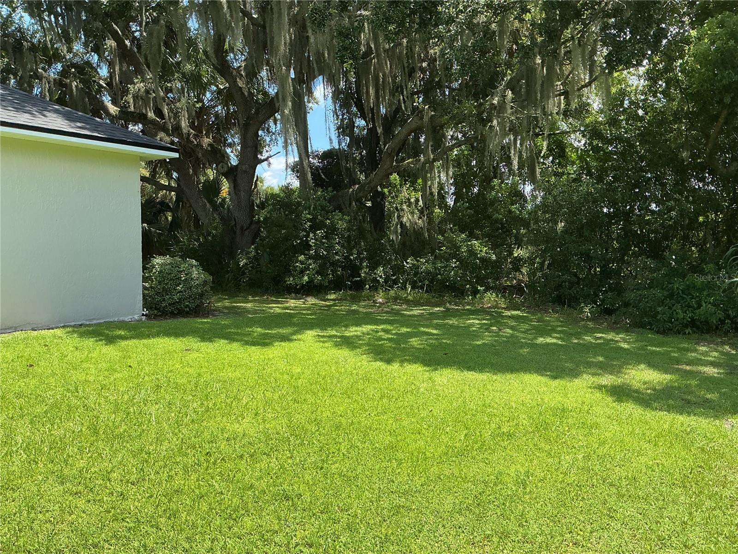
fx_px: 618
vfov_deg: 48.2
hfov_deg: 61.7
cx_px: 369
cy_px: 277
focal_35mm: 29
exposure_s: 1/635
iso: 25
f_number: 1.8
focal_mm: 3
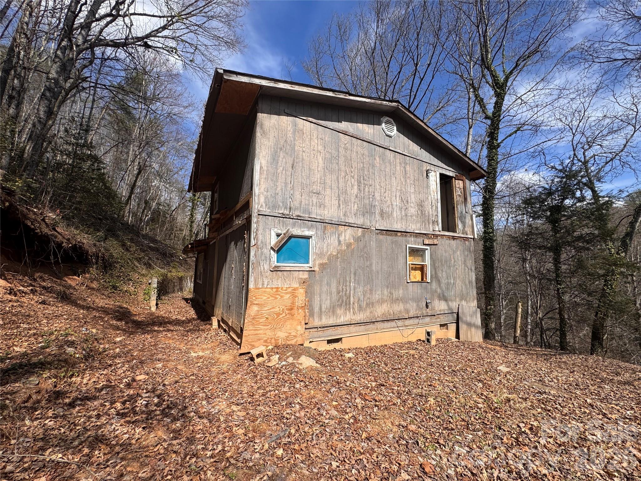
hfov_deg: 102.1
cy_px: 240
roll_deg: +0.1
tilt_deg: +6.6
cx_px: 320
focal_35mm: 14
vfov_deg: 85.7
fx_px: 259
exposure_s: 1/2494
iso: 50
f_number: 2.2
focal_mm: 2.22
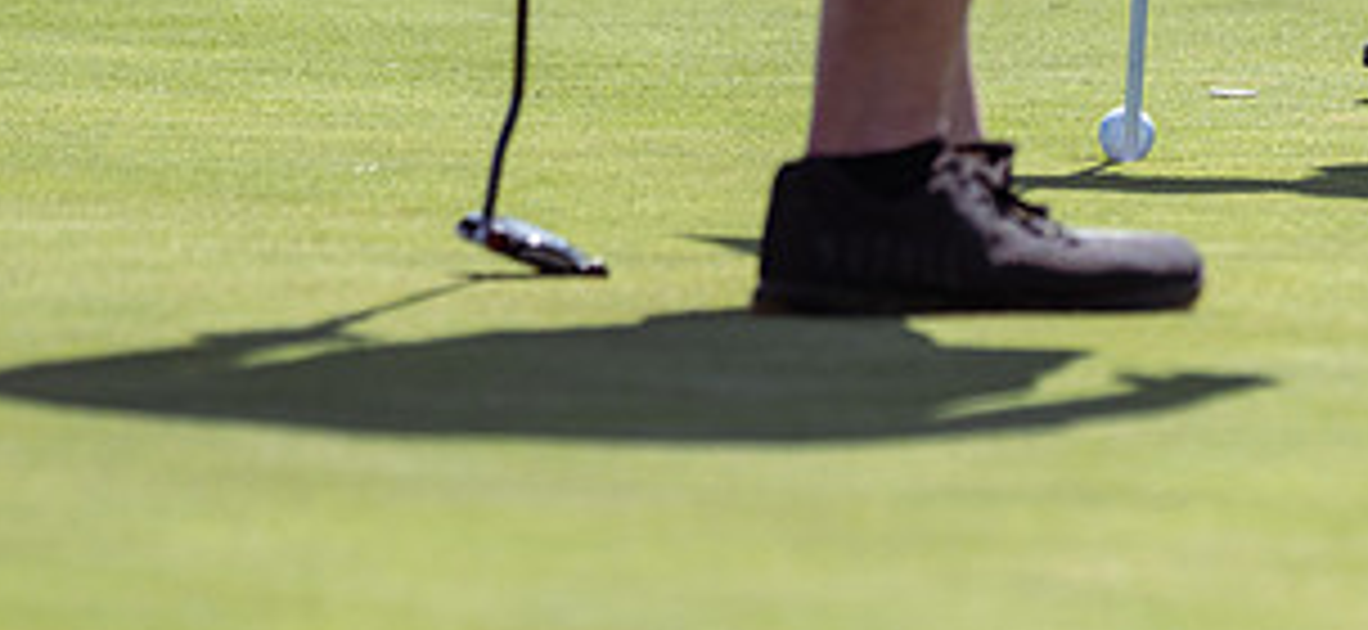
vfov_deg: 1.8
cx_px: 1226
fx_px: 20327
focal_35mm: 584
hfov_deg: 3.9
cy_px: 379
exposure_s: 1/3200
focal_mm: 270
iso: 640
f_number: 5.6
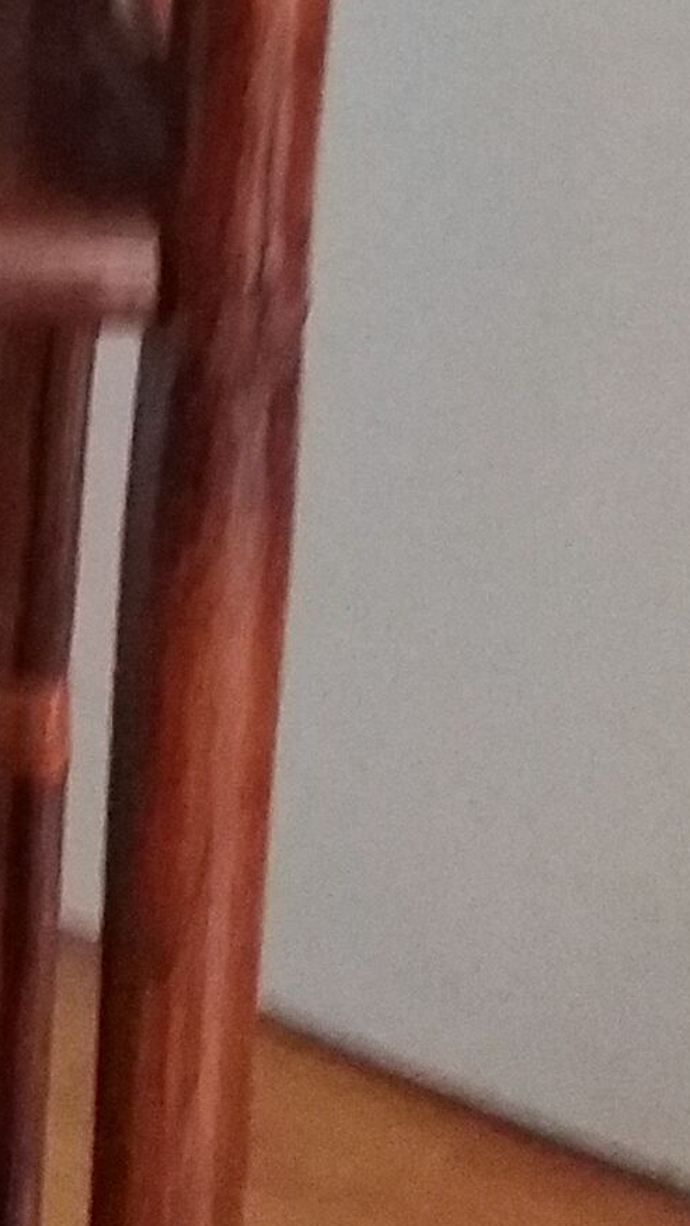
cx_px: -641
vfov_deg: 14.4
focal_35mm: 144
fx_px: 4681
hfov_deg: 8.1
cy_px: -271
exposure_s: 1/17
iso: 500
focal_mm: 3.7
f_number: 1.9
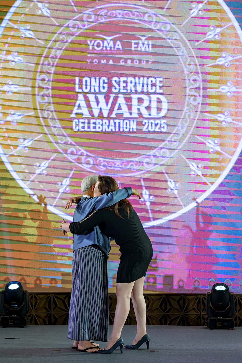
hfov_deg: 16.1
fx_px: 857
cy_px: 182
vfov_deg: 23.9
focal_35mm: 85
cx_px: 121
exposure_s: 1/320
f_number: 4
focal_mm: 85
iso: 560
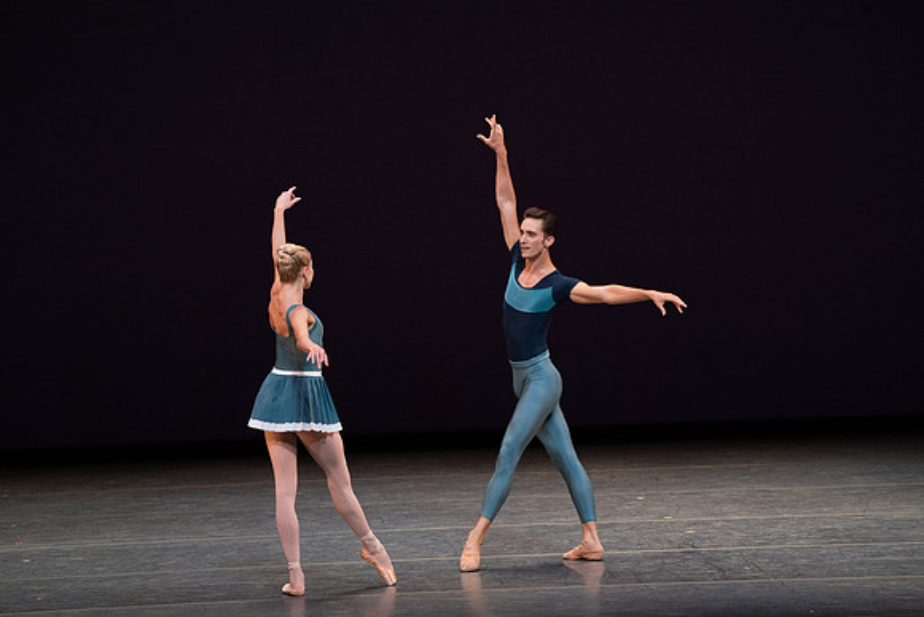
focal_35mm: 285
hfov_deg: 7.2
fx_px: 7316
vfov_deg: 4.8
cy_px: 308
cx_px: 462
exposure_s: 1/400
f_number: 8
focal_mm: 285
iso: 5000
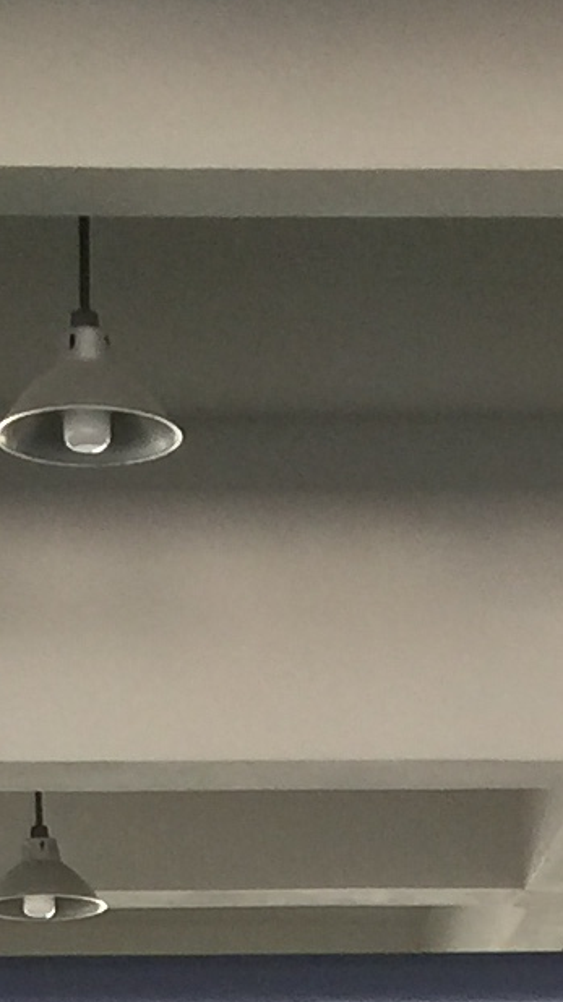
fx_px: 4438
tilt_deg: -6.0
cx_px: 219
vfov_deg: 10.9
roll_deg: +0.9
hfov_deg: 7.3
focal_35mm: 167
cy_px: 2411
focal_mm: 4.15
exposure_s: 1/17
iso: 40
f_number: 2.2
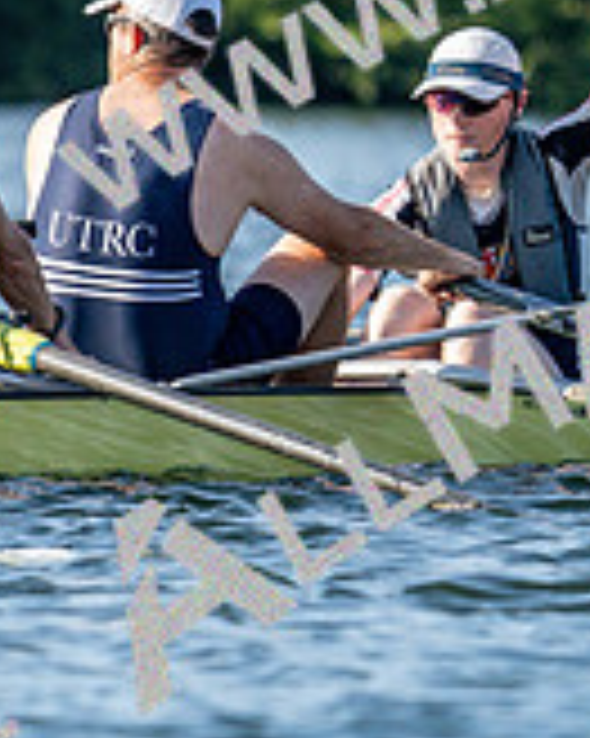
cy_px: 286
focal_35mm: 1124
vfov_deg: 1.7
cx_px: -270
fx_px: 24557
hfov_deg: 1.4
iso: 400
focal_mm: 338
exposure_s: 1/1600
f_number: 6.3
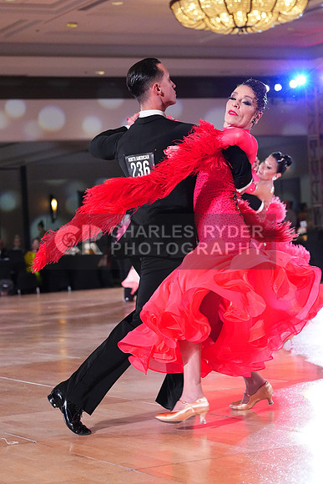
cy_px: 242
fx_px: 1224
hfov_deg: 15.0
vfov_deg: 22.4
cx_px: 162
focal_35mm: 91
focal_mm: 91
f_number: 5
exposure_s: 1/400
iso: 8000
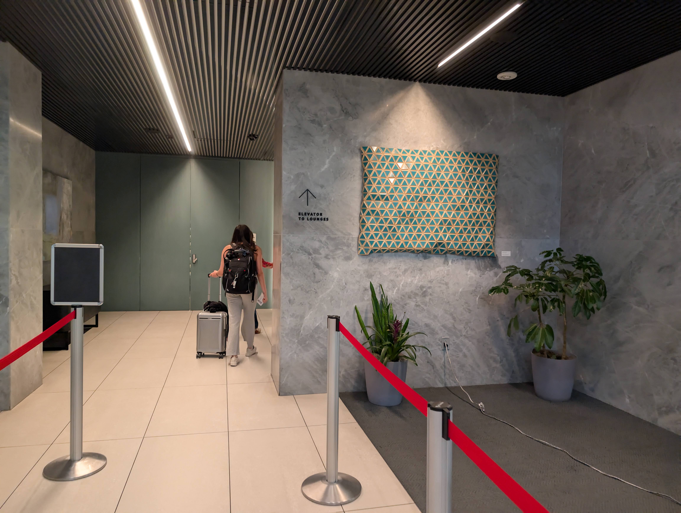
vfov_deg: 56.9
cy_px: 256
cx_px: 340
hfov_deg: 71.5
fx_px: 473
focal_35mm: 24
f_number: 1.68
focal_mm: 6.9
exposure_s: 1/133
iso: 696
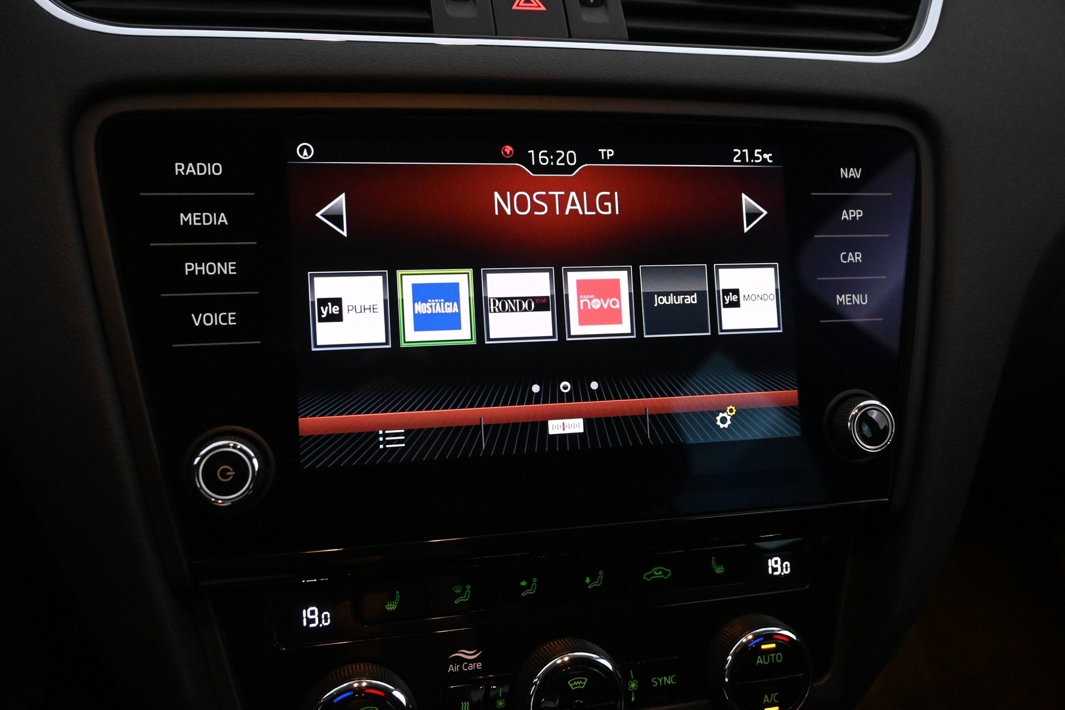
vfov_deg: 41.7
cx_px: 532
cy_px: 355
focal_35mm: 32
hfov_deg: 59.5
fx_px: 932
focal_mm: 21
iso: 5000
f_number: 4.5
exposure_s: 1/80
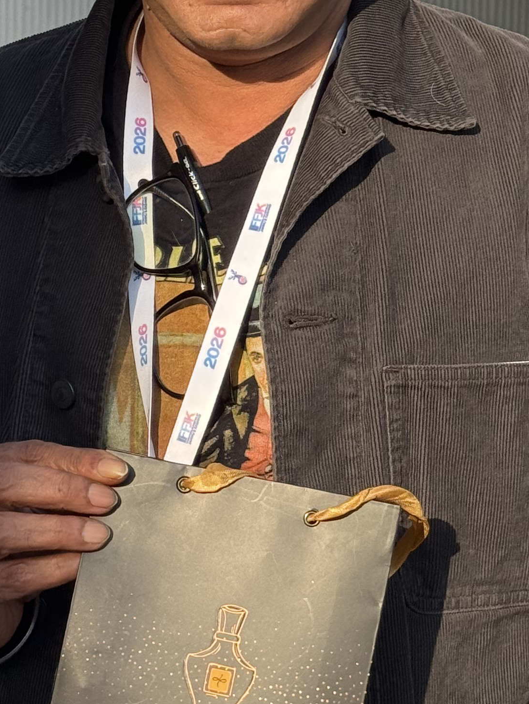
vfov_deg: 14.9
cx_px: 232
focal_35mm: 132
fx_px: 2689
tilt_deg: -2.9
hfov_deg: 11.2
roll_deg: -1.6
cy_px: 384
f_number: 1.78
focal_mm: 6.76
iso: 64
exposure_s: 1/1724
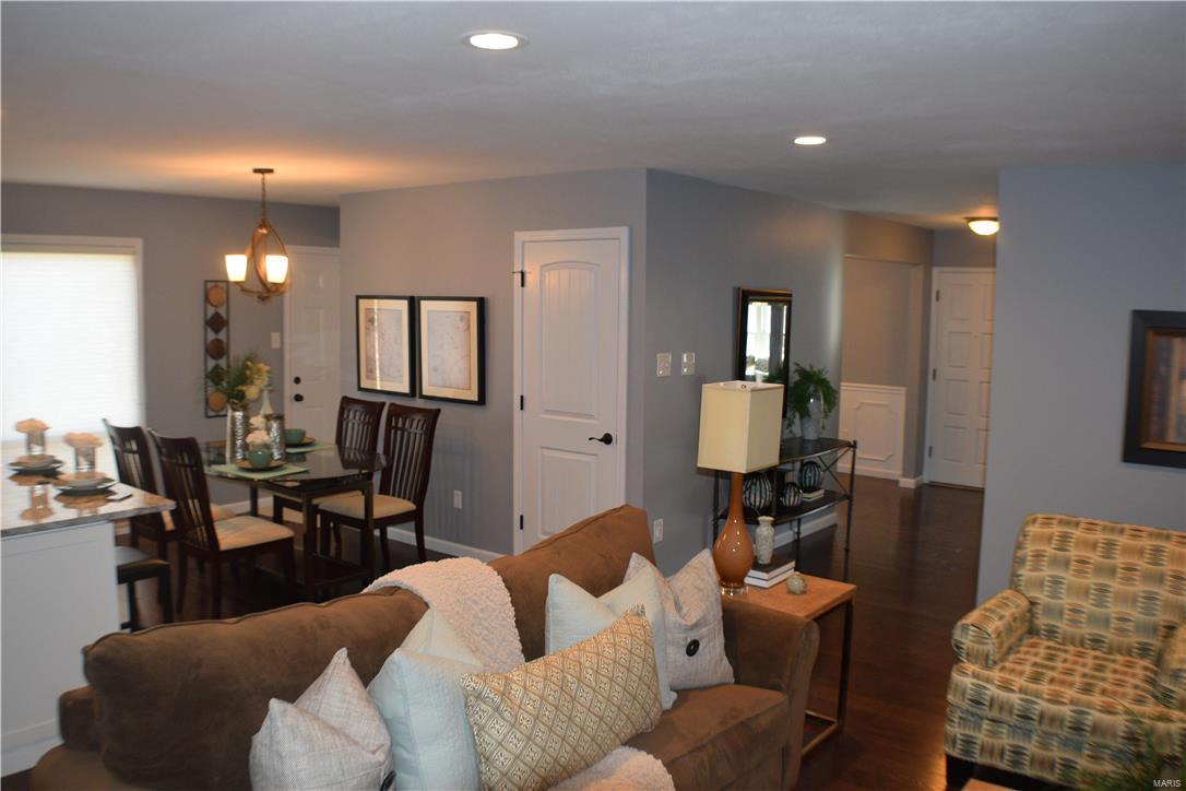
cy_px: 396
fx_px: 1235
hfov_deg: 51.3
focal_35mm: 38
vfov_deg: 35.5
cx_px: 593
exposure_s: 1/100
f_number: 5
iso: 800
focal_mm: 25
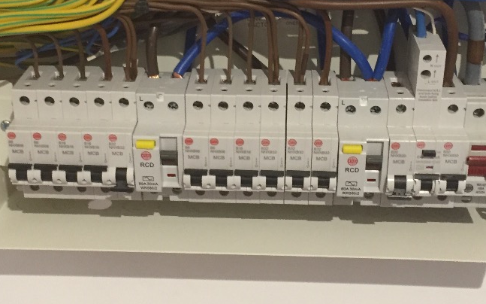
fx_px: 755
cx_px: 237
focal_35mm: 57
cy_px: 96
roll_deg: +0.1
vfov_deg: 22.6
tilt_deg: -23.7
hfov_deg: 35.7
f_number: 2.2
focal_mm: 4.15
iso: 250
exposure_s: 1/20
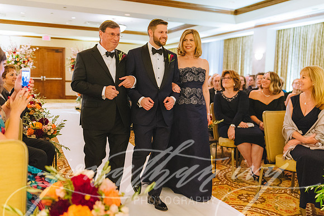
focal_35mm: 35
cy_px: 108
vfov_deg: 37.9
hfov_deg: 54.4
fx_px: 315
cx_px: 162
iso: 4000
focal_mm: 35
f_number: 2.2
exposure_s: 1/100
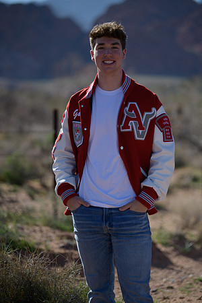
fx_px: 1094
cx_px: 101
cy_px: 152
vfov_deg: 15.8
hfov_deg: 10.5
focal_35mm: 130
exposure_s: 1/5000
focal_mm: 130
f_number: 2.8
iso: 200
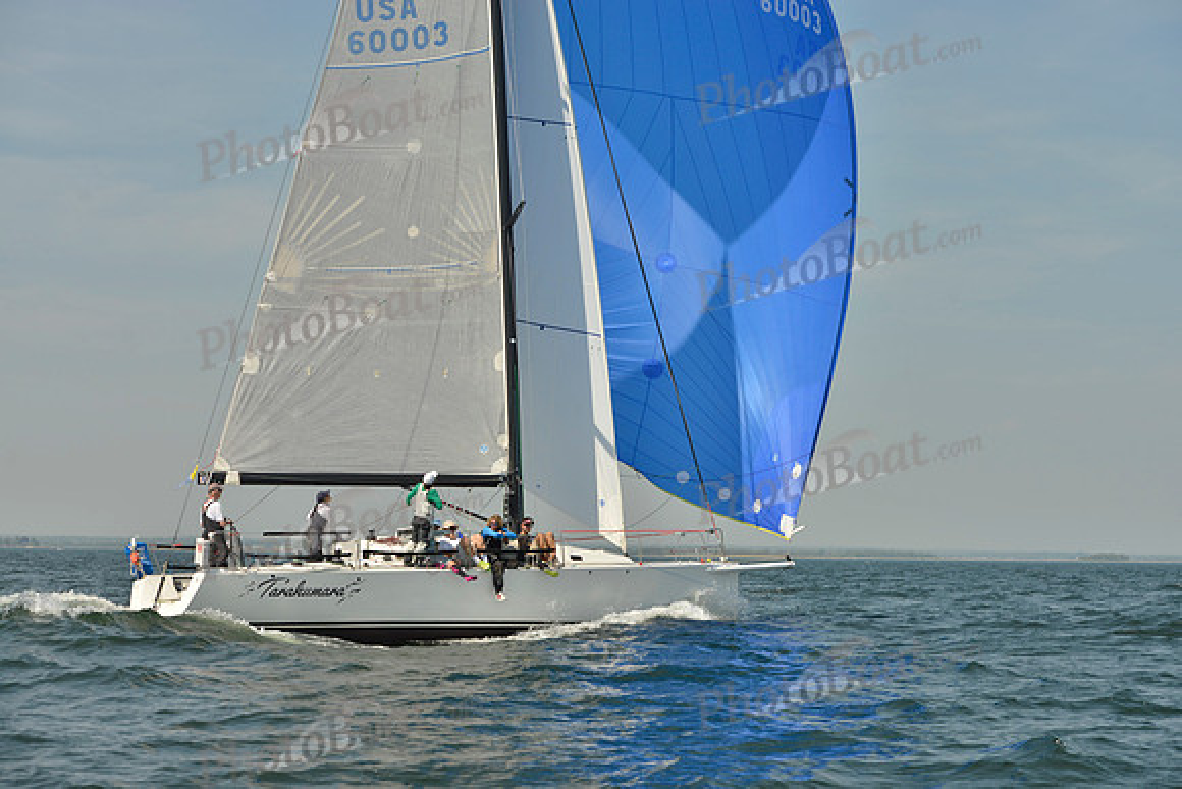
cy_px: 394
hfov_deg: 27.0
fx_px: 2463
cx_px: 591
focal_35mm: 75
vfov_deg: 18.2
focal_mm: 75
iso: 200
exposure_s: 1/1250
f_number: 7.1
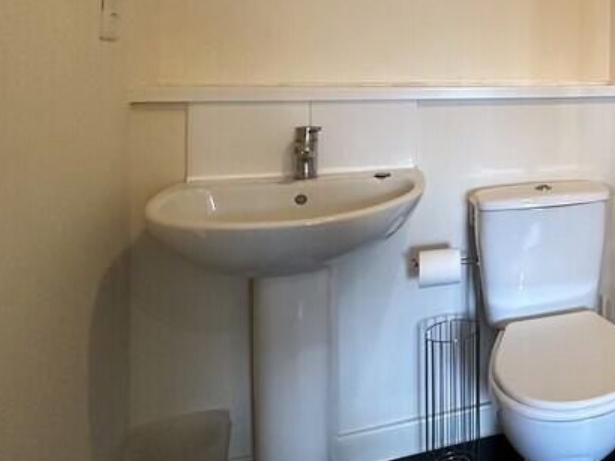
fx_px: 621
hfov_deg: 41.3
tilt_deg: -0.2
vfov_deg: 38.4
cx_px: 686
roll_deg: -0.9
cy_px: 63
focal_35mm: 35
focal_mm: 2.22
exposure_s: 1/96
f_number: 2.2
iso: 320
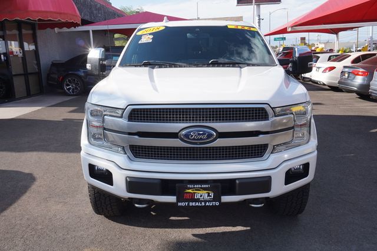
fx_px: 345
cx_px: 188
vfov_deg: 39.9
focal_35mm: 33
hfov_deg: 57.2
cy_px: 126
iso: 100
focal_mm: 22
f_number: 11
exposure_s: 1/100
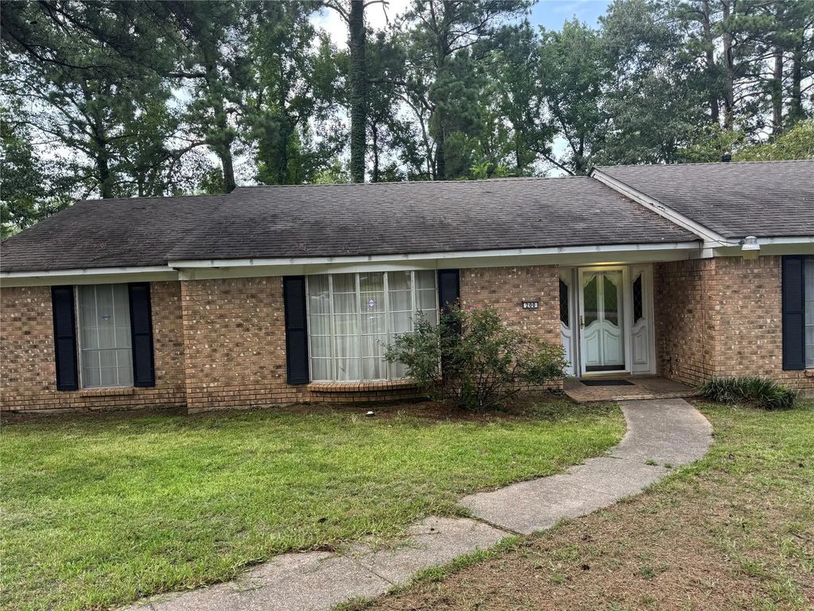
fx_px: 564
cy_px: 306
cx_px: 407
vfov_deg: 56.8
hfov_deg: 71.6
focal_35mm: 24
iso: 64
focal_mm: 6.76
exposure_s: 1/227
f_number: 1.78
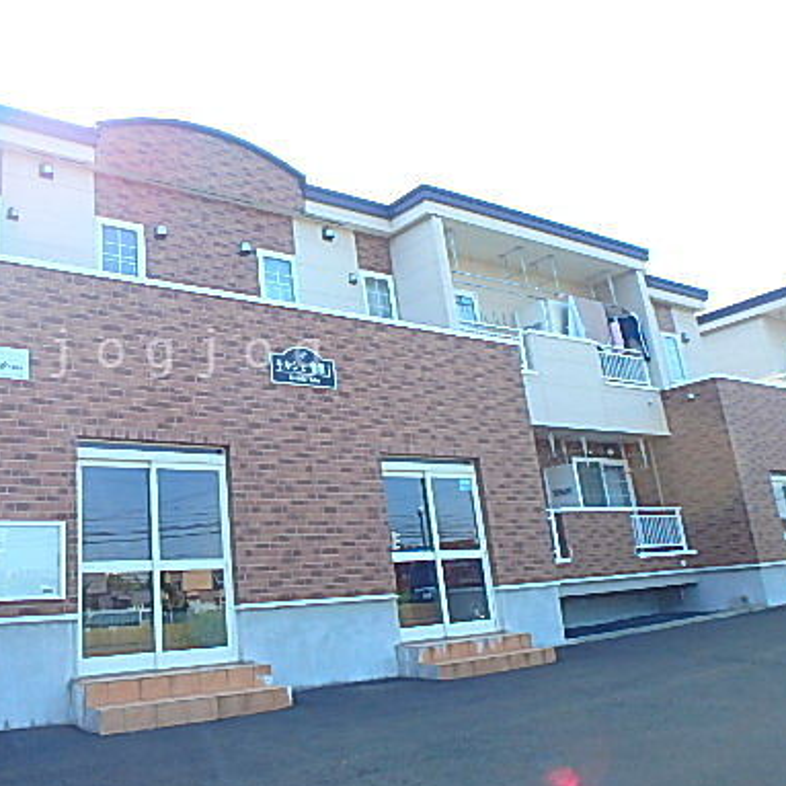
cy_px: 353
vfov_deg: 52.4
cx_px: 191
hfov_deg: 50.2
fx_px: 796
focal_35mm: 31
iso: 125
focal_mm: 3.7
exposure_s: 1/320
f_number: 3.5
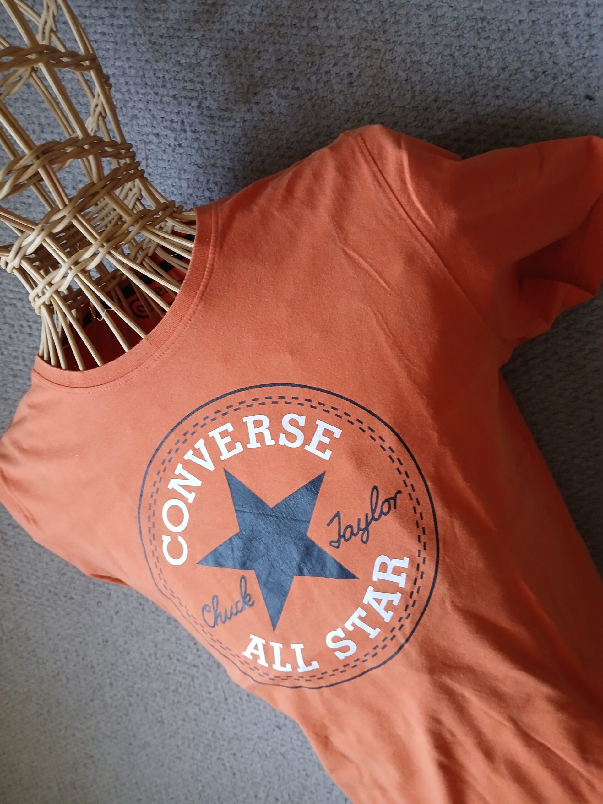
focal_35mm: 26
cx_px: 302
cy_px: 402
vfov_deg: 67.3
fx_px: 604
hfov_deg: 53.1
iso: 250
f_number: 1.8
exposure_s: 1/25.1
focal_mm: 3.98
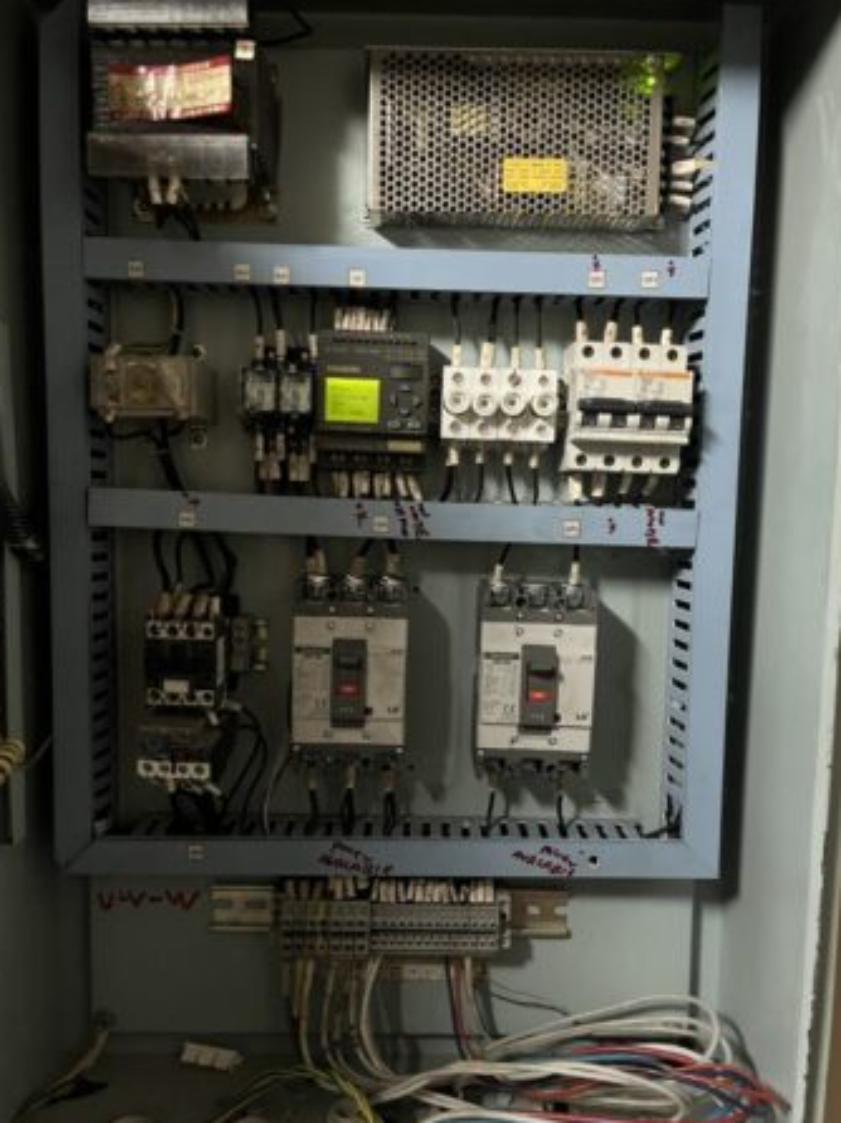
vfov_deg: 63.4
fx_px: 908
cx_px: 420
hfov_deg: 49.7
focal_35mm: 28
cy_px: 587
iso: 640
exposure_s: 1/30
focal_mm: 5.1
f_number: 1.6
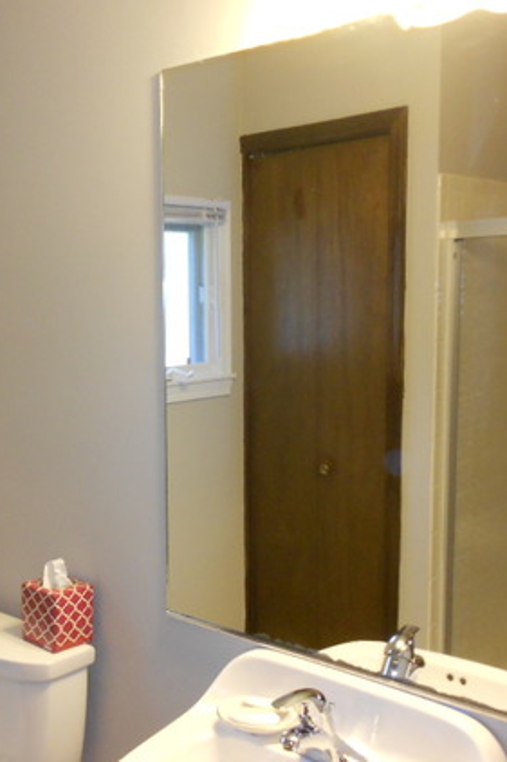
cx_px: 119
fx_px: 867
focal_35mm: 41
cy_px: 415
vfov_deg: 47.4
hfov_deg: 31.9
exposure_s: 1/30
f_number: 3.2
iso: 250
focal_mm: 4.6
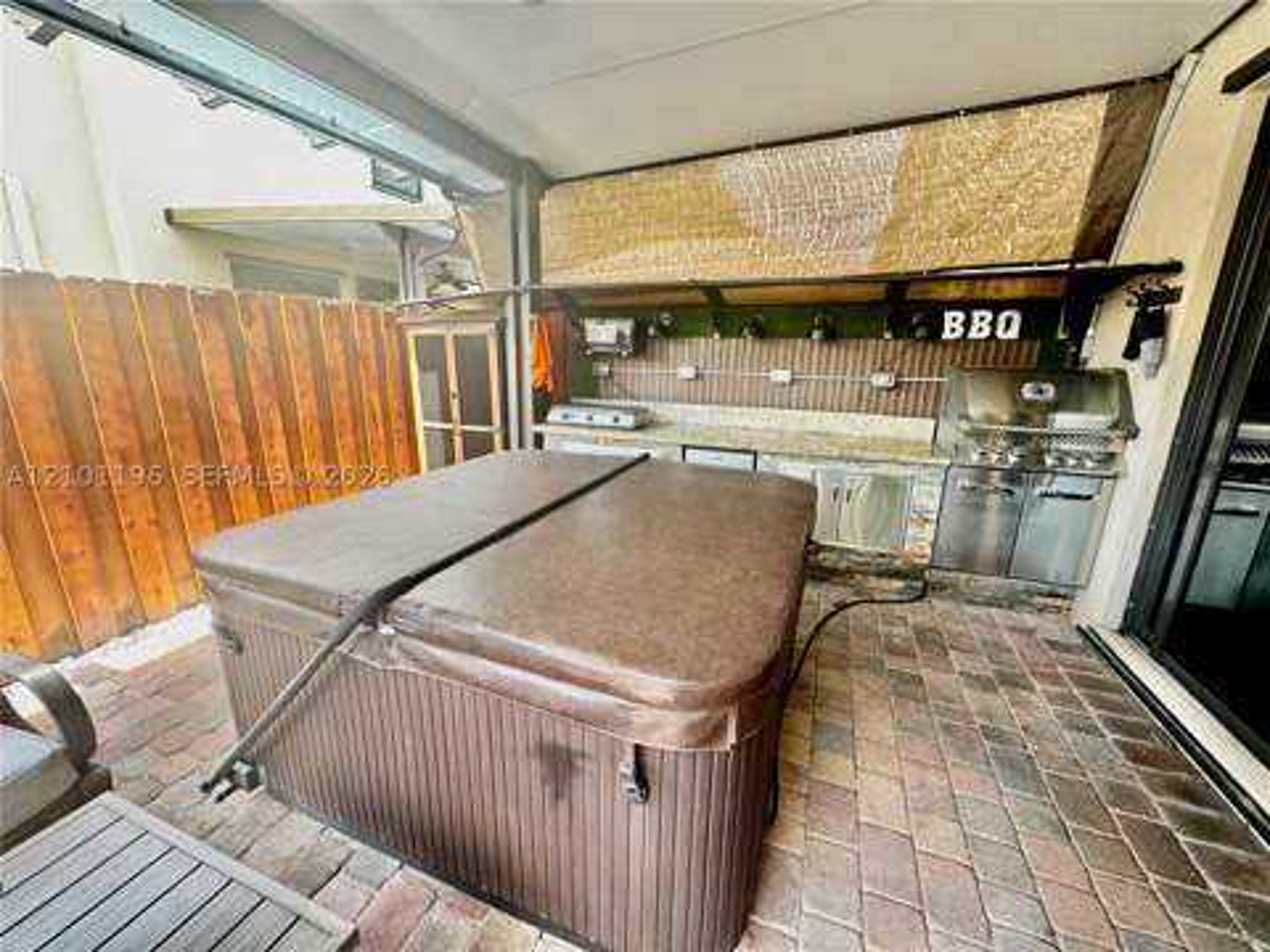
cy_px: 476
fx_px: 514
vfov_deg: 85.7
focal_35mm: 14
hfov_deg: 102.1
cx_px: 635
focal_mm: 2.22
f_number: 2.2
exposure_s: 1/99
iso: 200
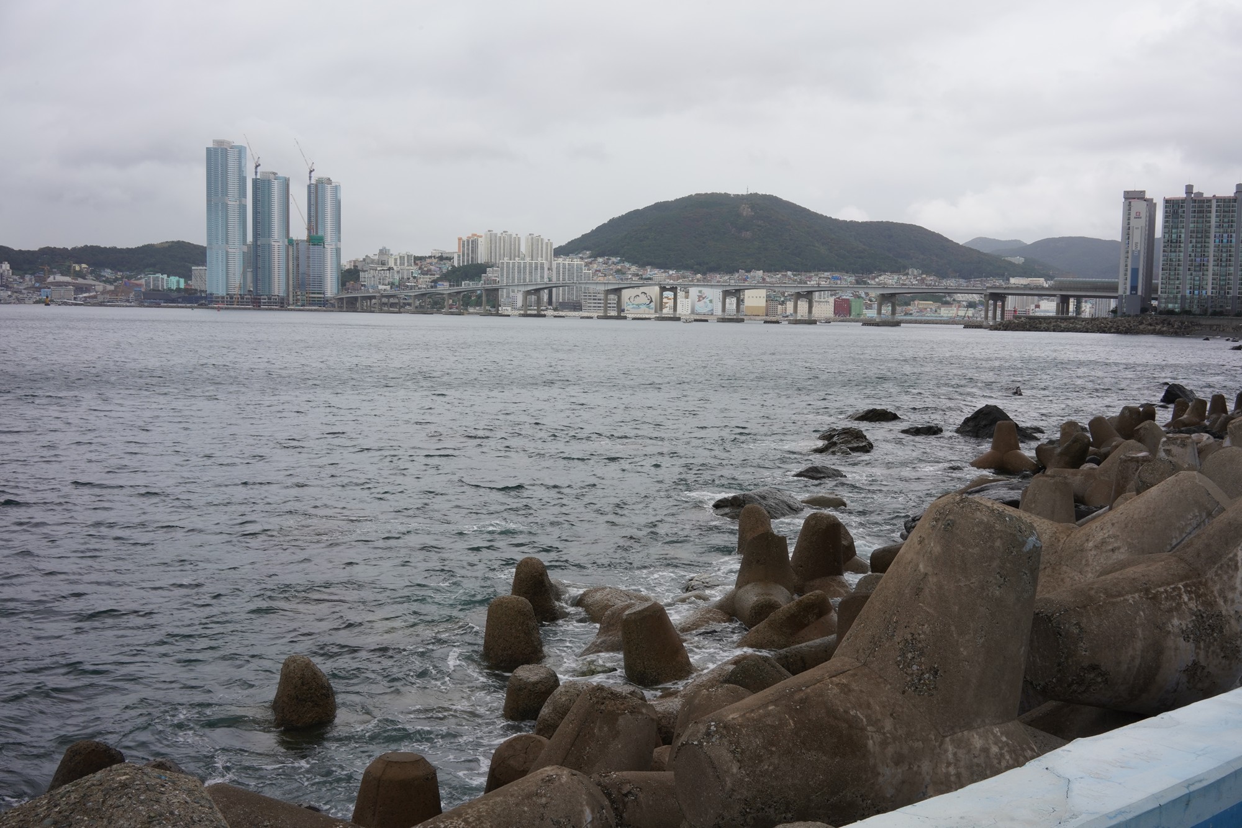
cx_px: 621
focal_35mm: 35
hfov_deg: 54.4
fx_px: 1208
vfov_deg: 37.9
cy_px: 414
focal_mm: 35
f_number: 20
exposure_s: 1/100
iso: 400
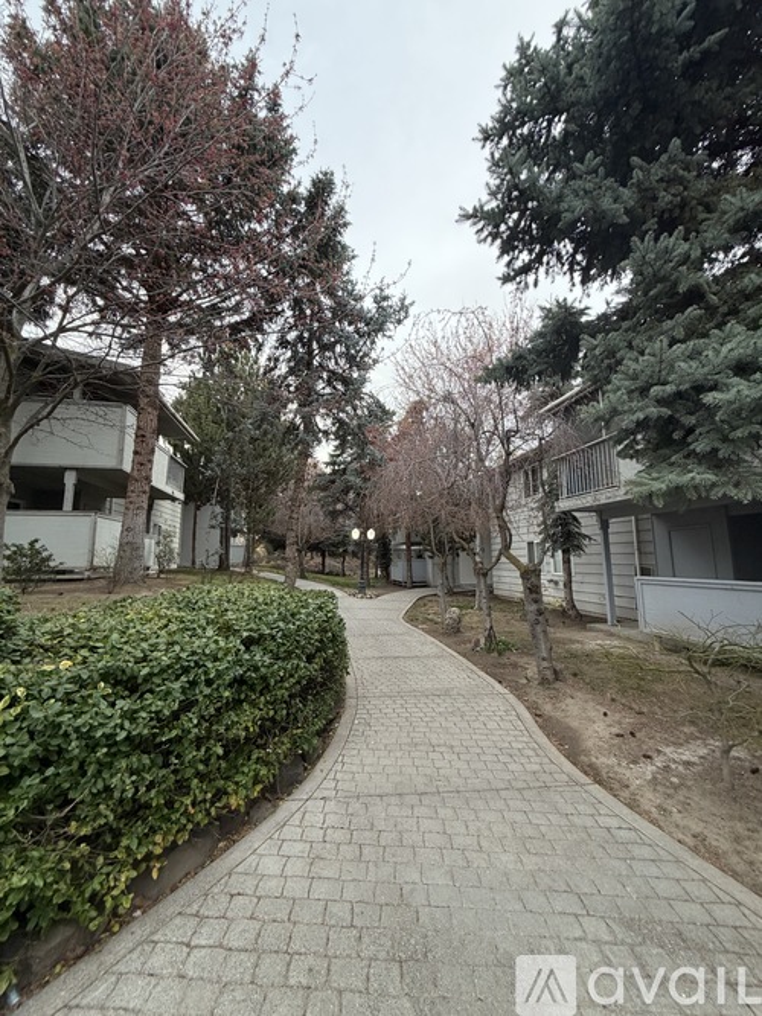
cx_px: 381
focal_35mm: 14
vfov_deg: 102.1
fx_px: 411
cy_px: 508
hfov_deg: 85.7
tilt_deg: +8.6
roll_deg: +1.4
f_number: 2.2
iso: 200
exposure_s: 1/121
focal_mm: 2.22
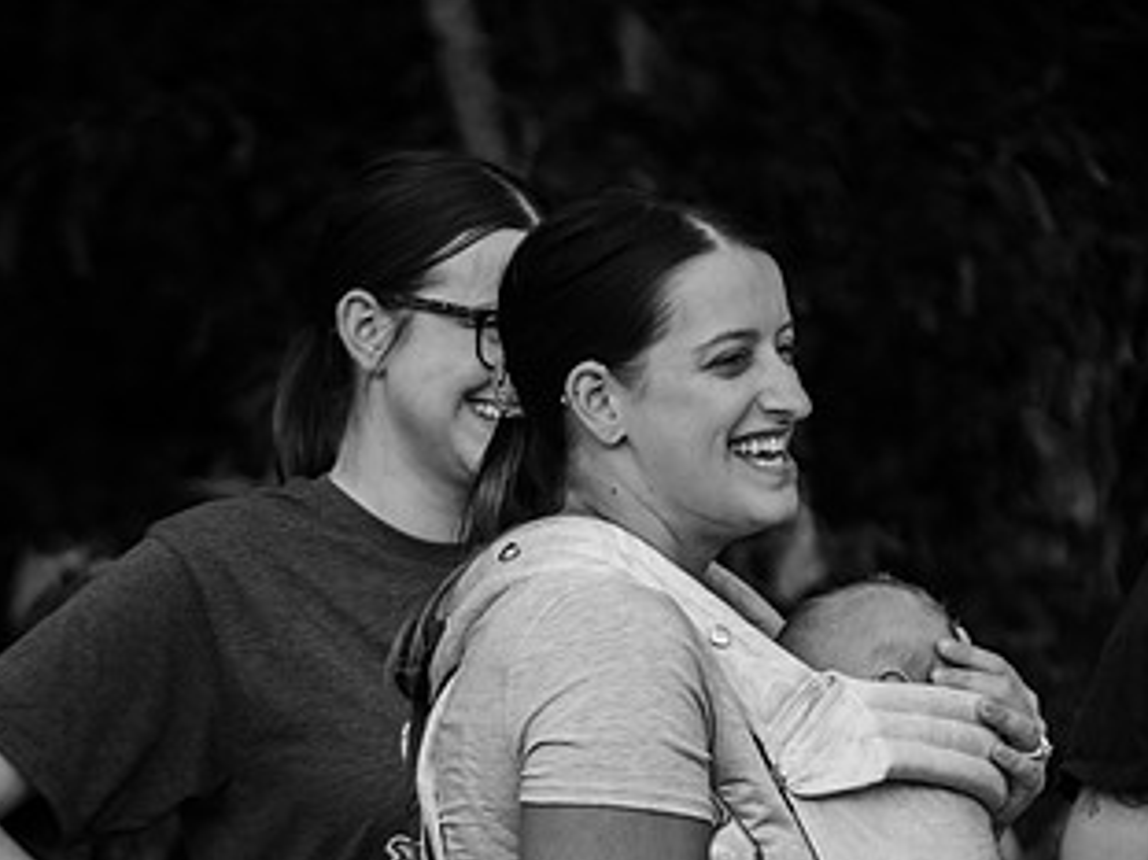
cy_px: 594
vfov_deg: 2.8
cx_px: 783
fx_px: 17802
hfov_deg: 3.7
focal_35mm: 537
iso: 220
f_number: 5.6
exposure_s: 1/500
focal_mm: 200
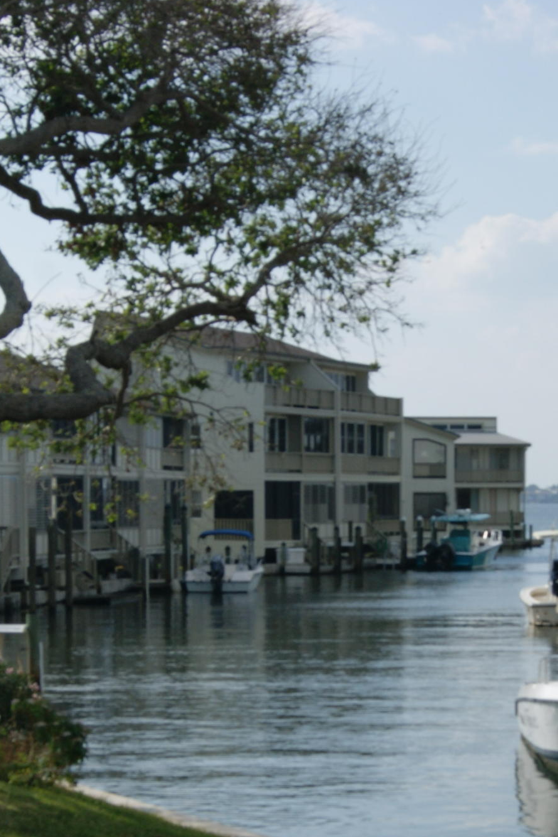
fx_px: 2745
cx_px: 395
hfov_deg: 11.6
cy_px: 619
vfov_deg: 17.2
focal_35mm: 118
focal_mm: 35
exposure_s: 1/200
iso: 100
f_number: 13
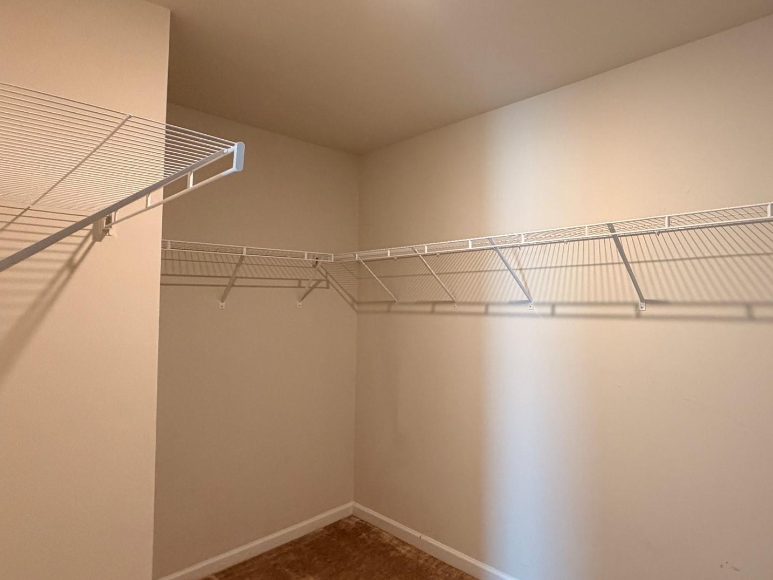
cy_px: 285
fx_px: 447
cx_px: 549
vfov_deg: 66.0
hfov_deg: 77.5
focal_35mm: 20
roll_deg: +0.2
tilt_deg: +2.6
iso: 320
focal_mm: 2.22
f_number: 2.2
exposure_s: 1/60
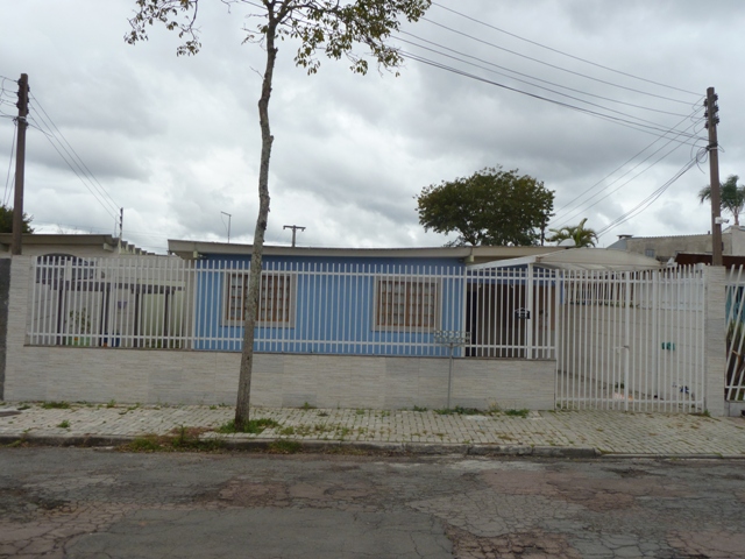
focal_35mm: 30
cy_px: 280
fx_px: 646
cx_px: 372
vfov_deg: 46.8
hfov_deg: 60.0
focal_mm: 5
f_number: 3.4
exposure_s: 1/400
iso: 80
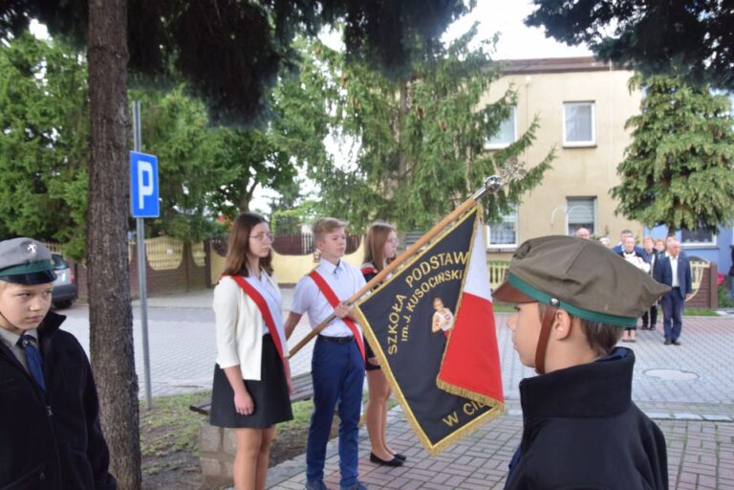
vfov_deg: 41.7
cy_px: 245
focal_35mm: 32
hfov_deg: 59.5
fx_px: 642
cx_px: 367
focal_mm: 21
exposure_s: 1/160
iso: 400
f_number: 6.3
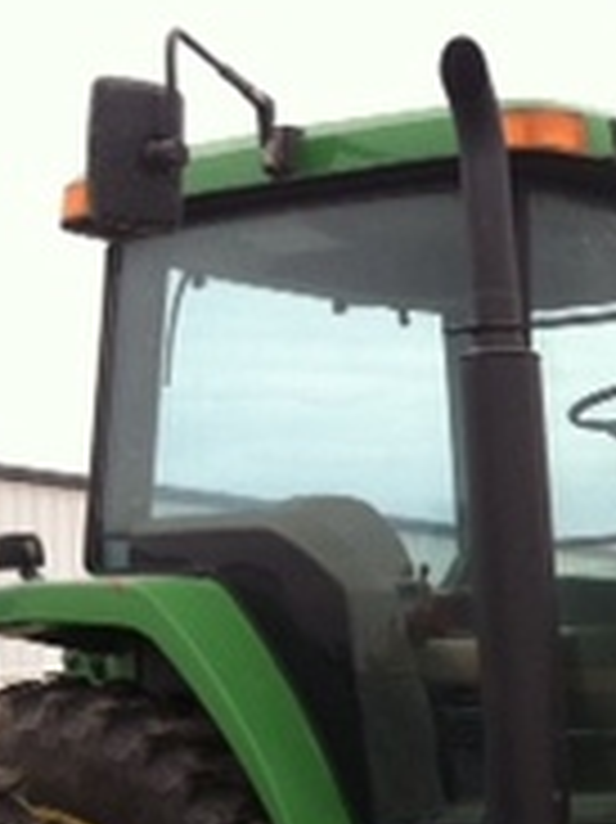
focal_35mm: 104
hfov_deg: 13.4
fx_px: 2470
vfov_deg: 18.7
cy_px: 707
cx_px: 940
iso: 80
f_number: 2.8
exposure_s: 1/182
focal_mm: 3.85
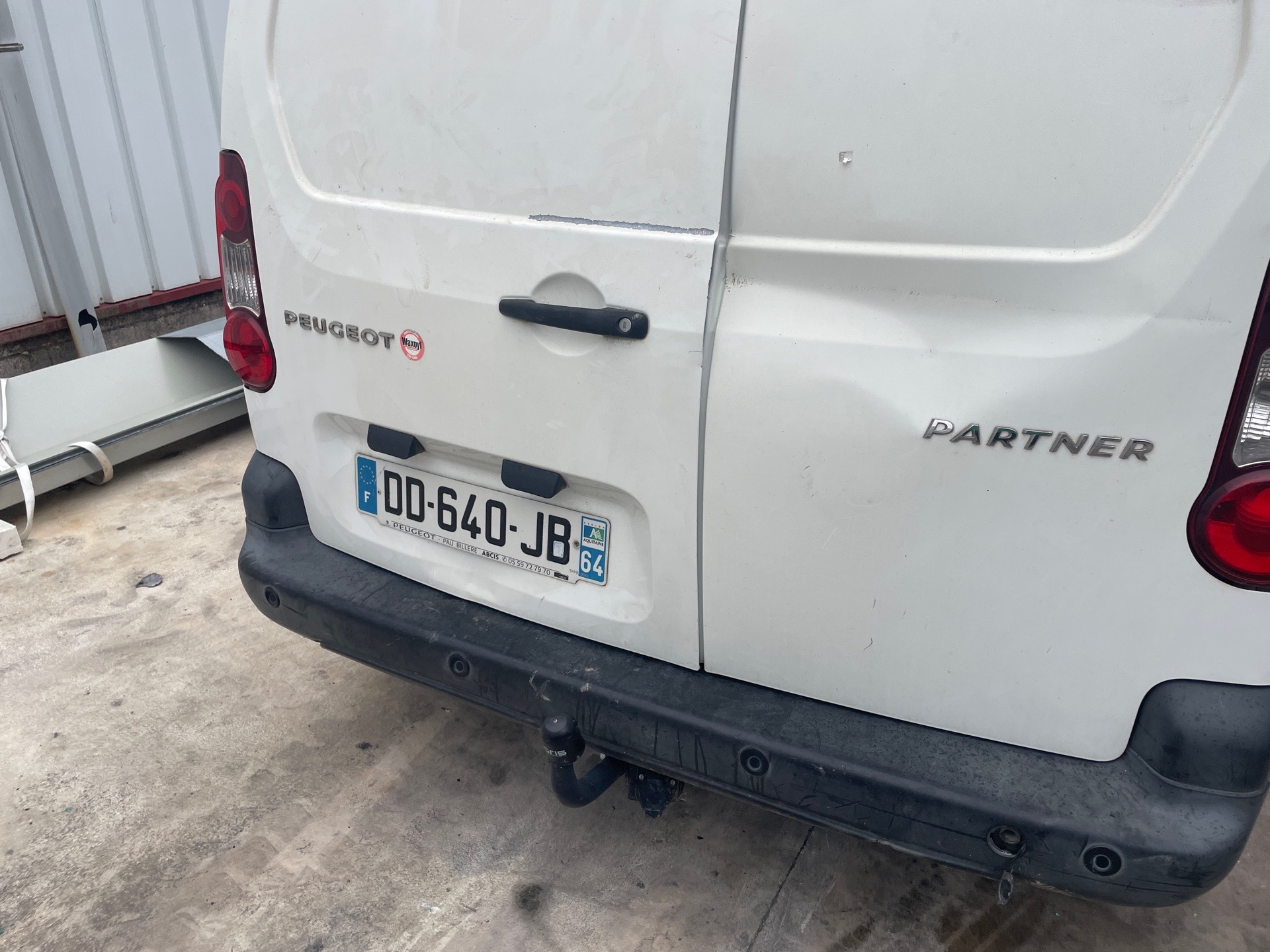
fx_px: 954
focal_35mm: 26
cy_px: 476
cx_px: 635
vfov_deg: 53.1
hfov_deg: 67.3
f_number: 1.6
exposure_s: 1/658
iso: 32
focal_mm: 4.2
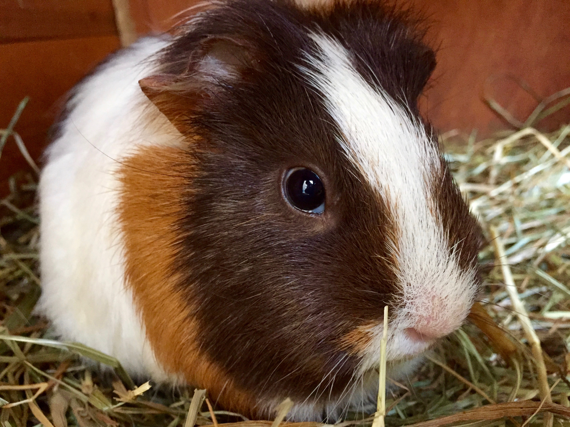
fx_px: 478
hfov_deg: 61.7
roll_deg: +3.2
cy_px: 214
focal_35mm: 29
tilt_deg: -24.1
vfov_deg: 48.2
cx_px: 285
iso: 250
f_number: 2.2
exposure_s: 1/30
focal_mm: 4.15
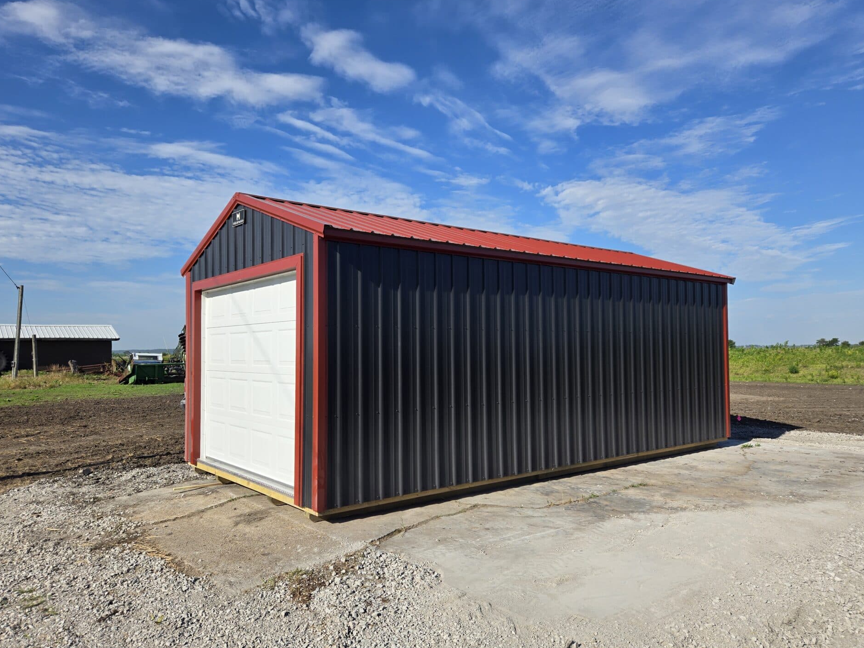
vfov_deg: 54.9
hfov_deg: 69.4
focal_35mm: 25
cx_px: 415
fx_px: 624
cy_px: 316
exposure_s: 1/2111
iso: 25
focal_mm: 5.4
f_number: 1.8
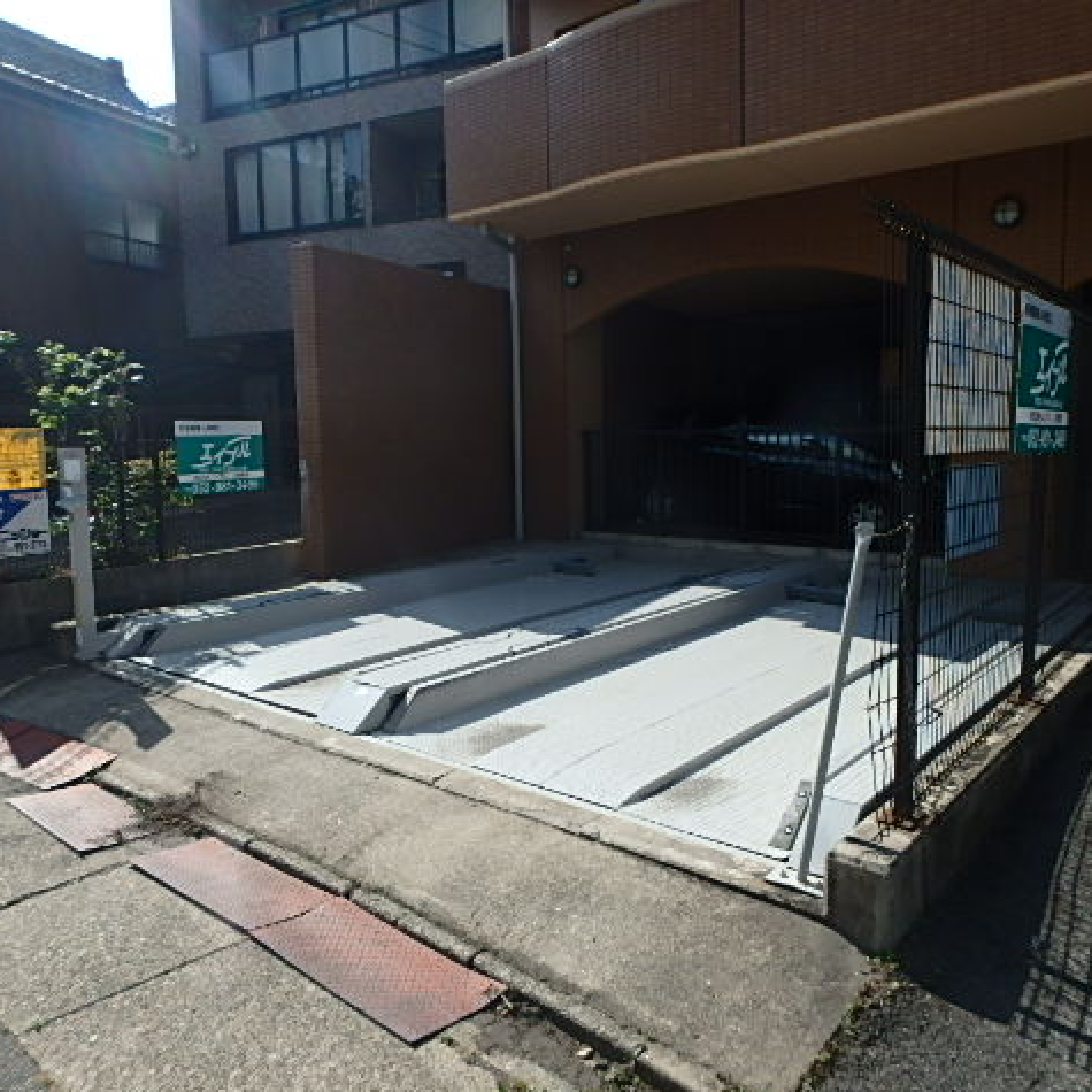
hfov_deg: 62.9
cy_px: 549
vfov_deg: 62.9
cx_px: 563
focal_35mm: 25
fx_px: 892
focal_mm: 3.7
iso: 125
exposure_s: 1/1000
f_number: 3.5
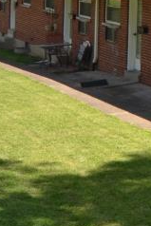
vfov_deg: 18.2
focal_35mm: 109
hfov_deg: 9.8
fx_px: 682
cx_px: 447
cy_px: -11
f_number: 7.1
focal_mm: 11.5
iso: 100
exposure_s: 1/250
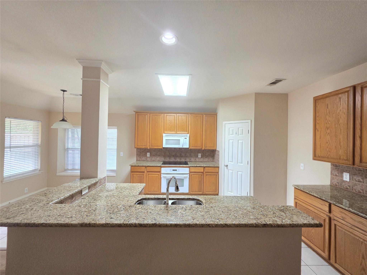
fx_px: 138
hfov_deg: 106.2
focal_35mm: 13
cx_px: 184
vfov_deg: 89.9
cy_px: 138
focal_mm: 2.2
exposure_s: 1/120
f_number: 1.9
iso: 320
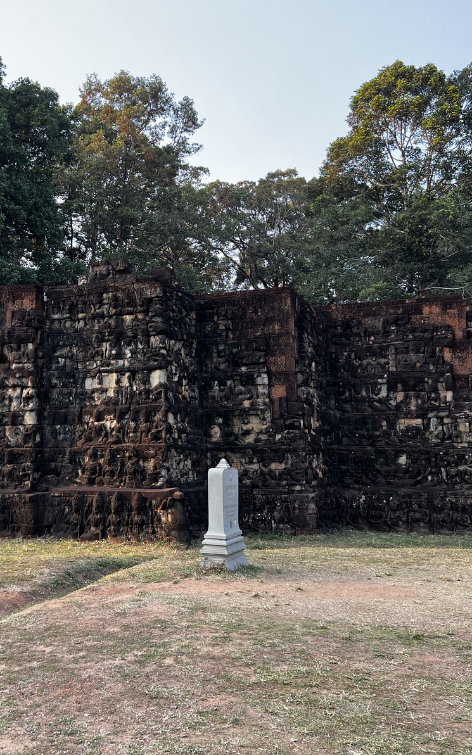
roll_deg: +0.0
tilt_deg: +5.5
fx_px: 762
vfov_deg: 52.7
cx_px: 136
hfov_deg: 33.9
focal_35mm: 37
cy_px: 376
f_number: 1.5
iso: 50
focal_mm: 5.7
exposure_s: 1/342
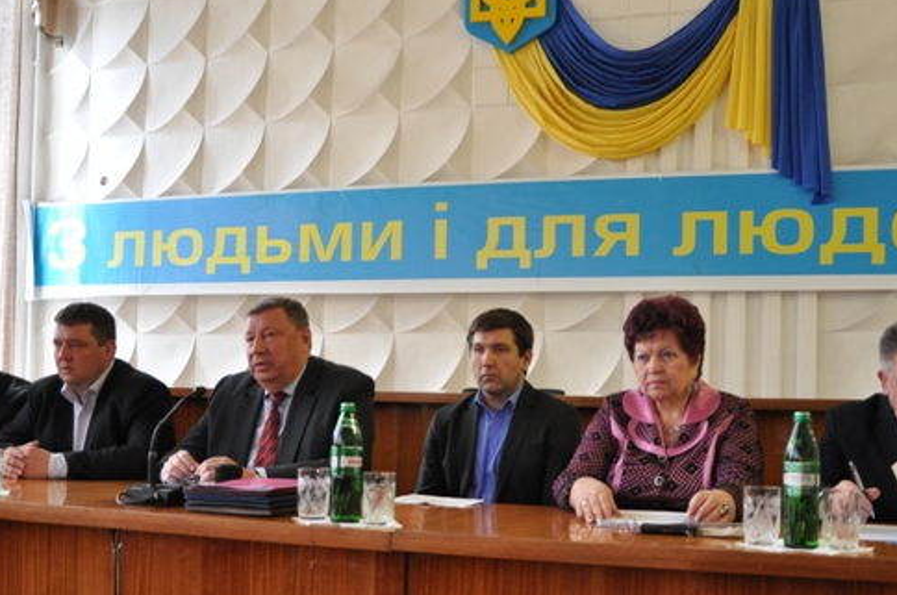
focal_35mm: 42
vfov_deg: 31.9
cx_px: 486
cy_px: 372
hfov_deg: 46.8
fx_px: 1036
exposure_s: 1/30
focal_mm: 21
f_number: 3.8
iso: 800
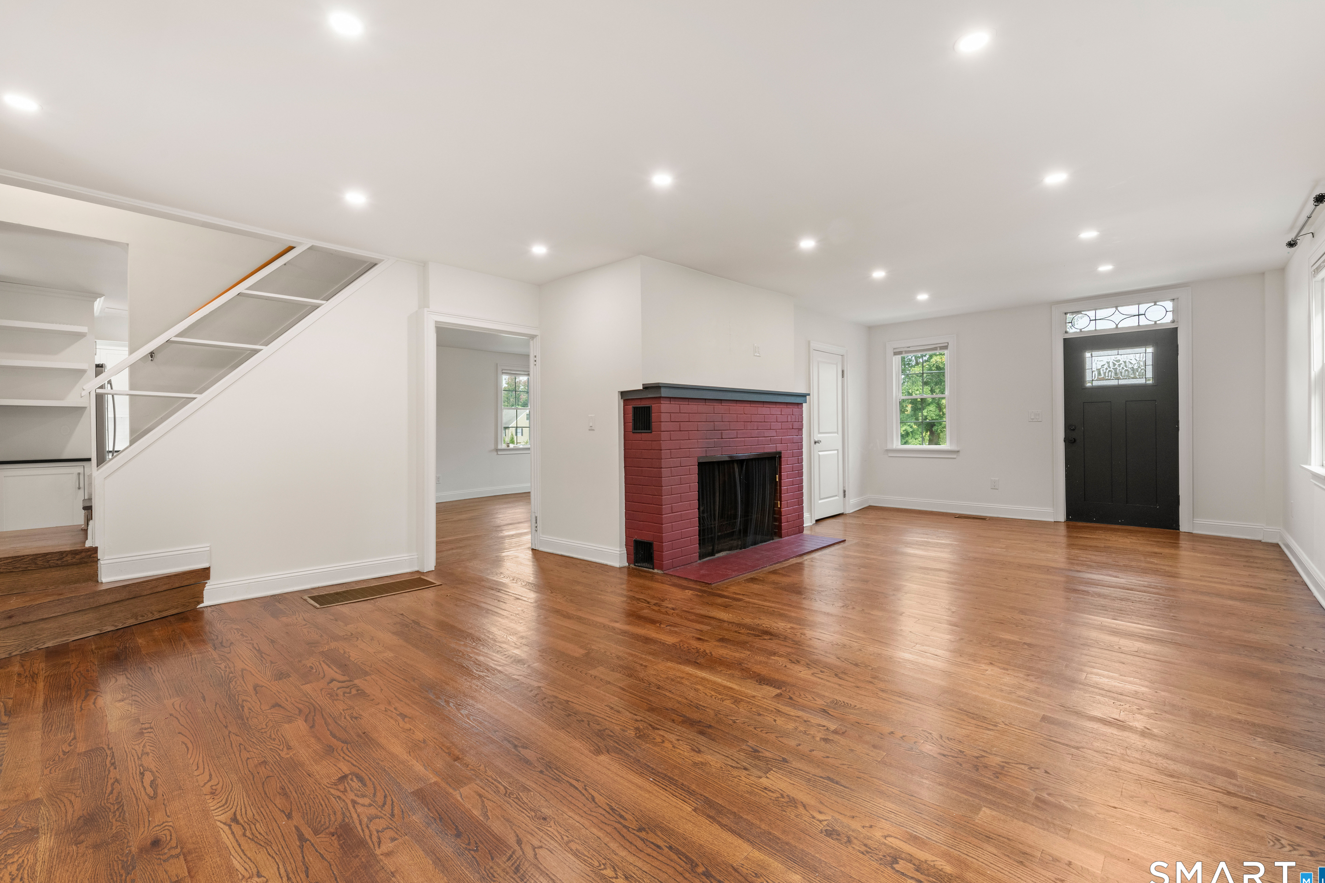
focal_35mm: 16
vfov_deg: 73.7
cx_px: 653
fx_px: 589
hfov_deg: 96.7
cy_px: 428
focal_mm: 15
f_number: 11
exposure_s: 1/1.25
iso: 250
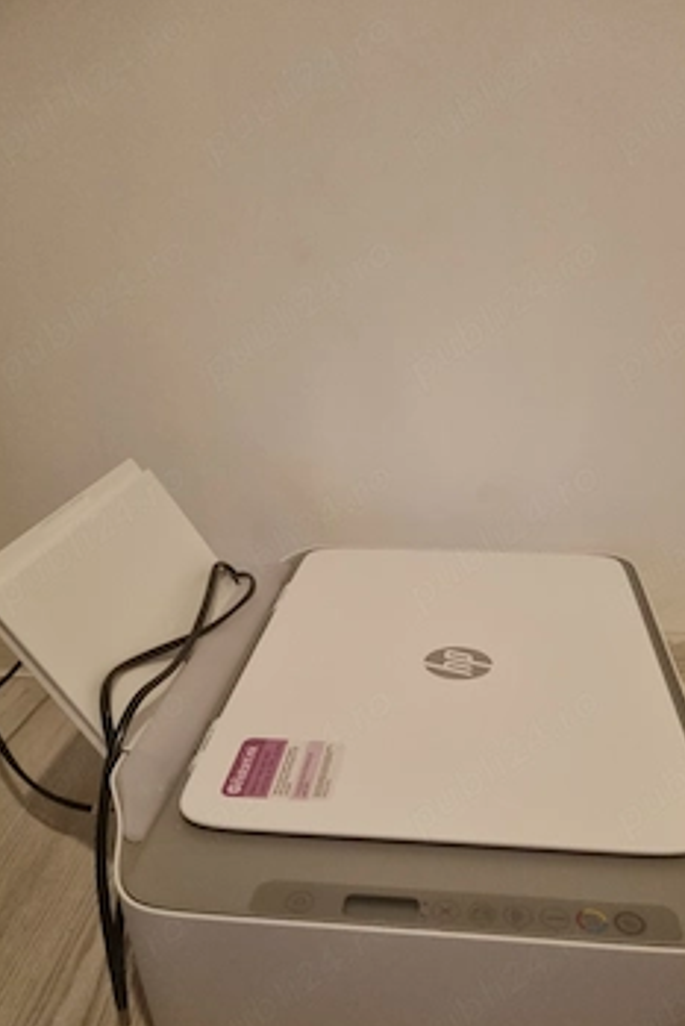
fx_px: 884
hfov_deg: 42.2
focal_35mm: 31
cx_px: 400
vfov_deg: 60.0
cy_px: 585
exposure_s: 1/50
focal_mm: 5.4
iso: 800
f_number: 1.8
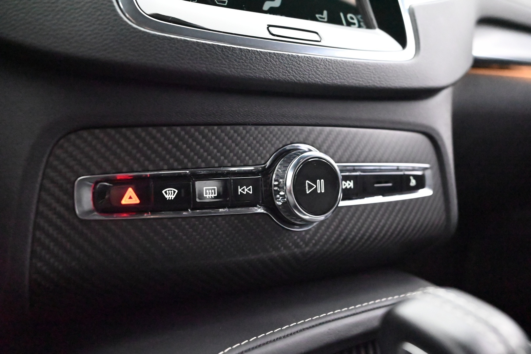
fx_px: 501
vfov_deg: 38.9
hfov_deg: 55.8
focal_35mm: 34
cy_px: 177
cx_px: 266
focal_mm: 34
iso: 25600
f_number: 5
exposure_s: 1/60
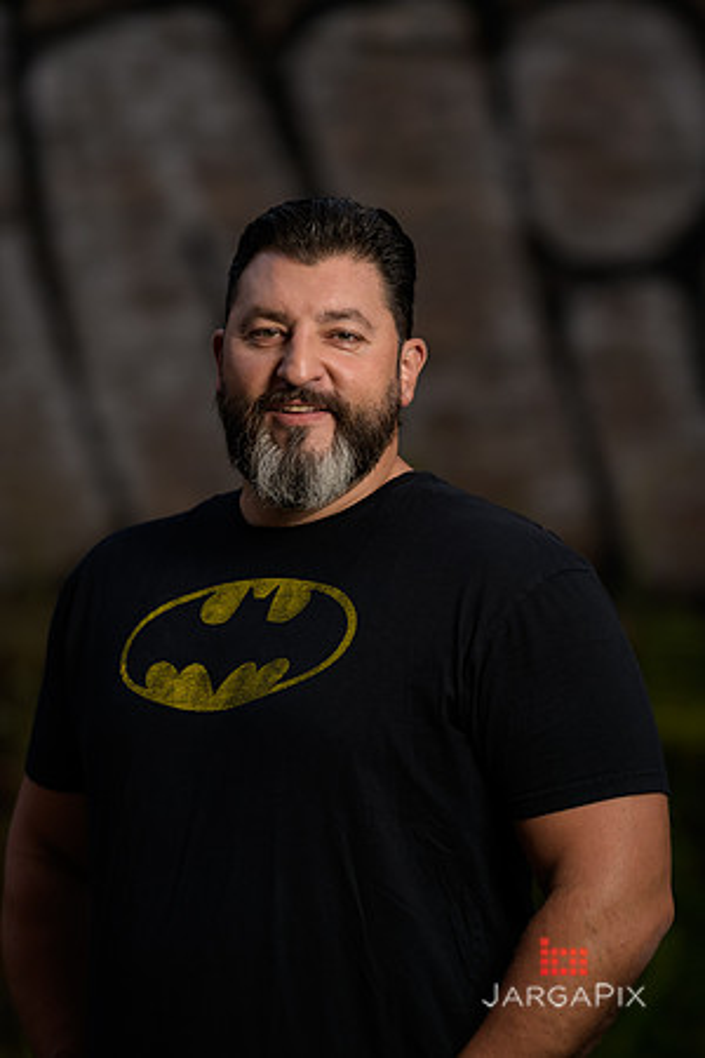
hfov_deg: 10.2
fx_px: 3965
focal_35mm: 135
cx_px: 352
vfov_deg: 15.2
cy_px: 529
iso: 200
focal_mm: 135
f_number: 2
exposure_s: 1/250
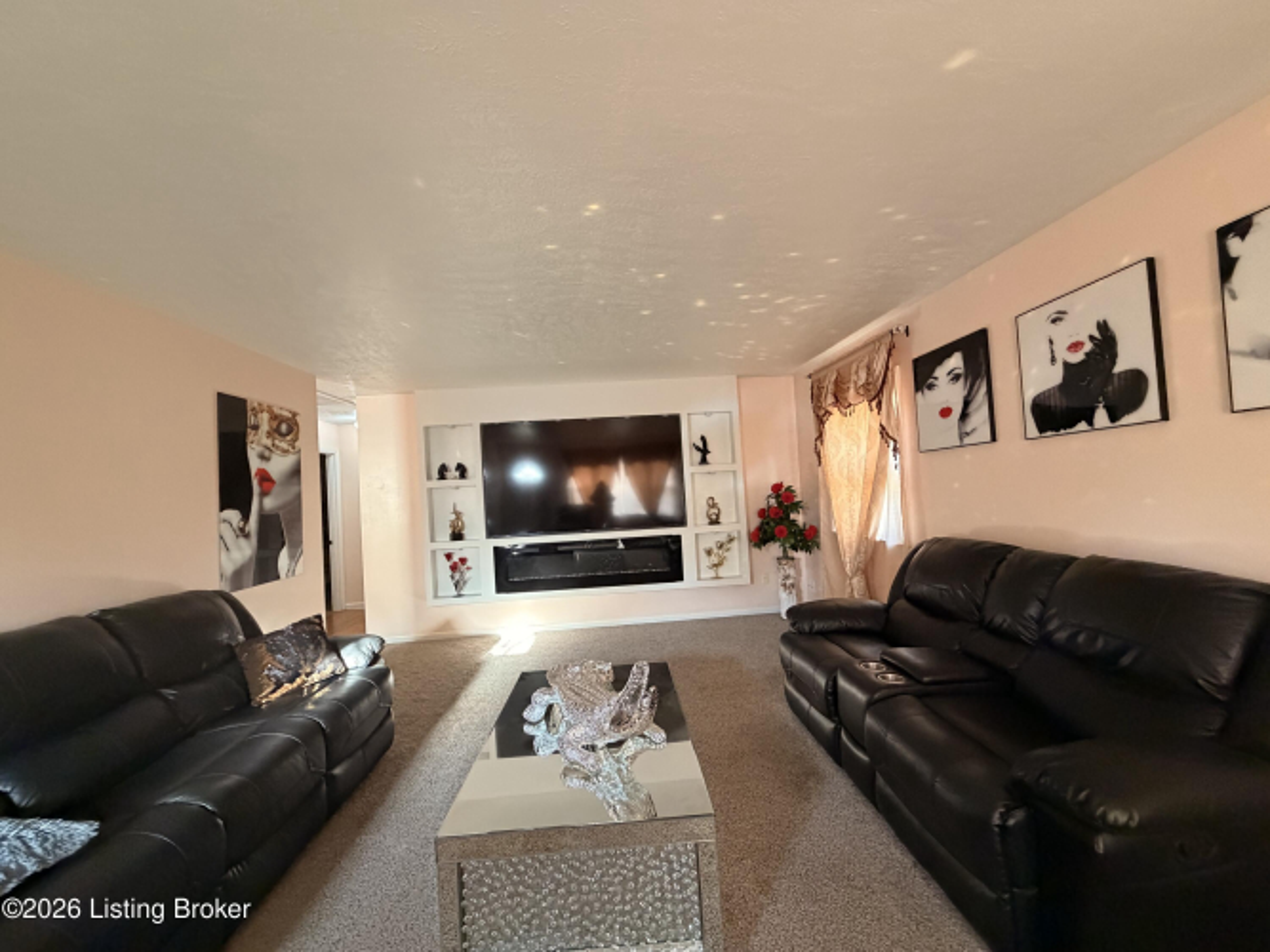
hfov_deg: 102.1
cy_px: 476
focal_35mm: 14
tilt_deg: +1.5
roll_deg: +2.8
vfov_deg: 85.7
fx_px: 514
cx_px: 635
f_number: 2.2
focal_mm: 2.22
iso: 800
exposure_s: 1/60
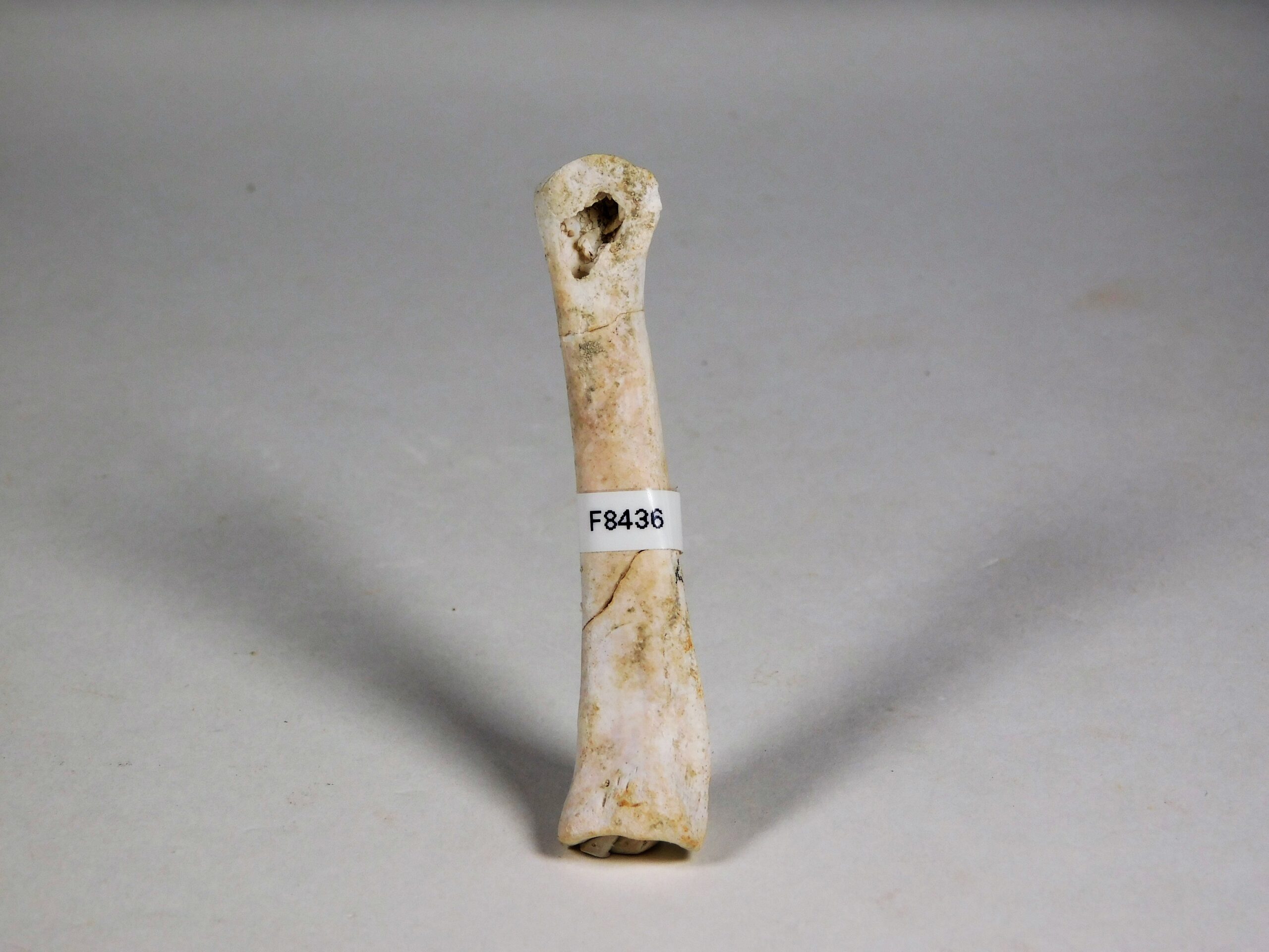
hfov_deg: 17.1
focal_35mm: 115
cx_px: 634
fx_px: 4216
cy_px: 476
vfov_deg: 12.9
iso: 125
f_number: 4.8
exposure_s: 1/400
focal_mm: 20.3
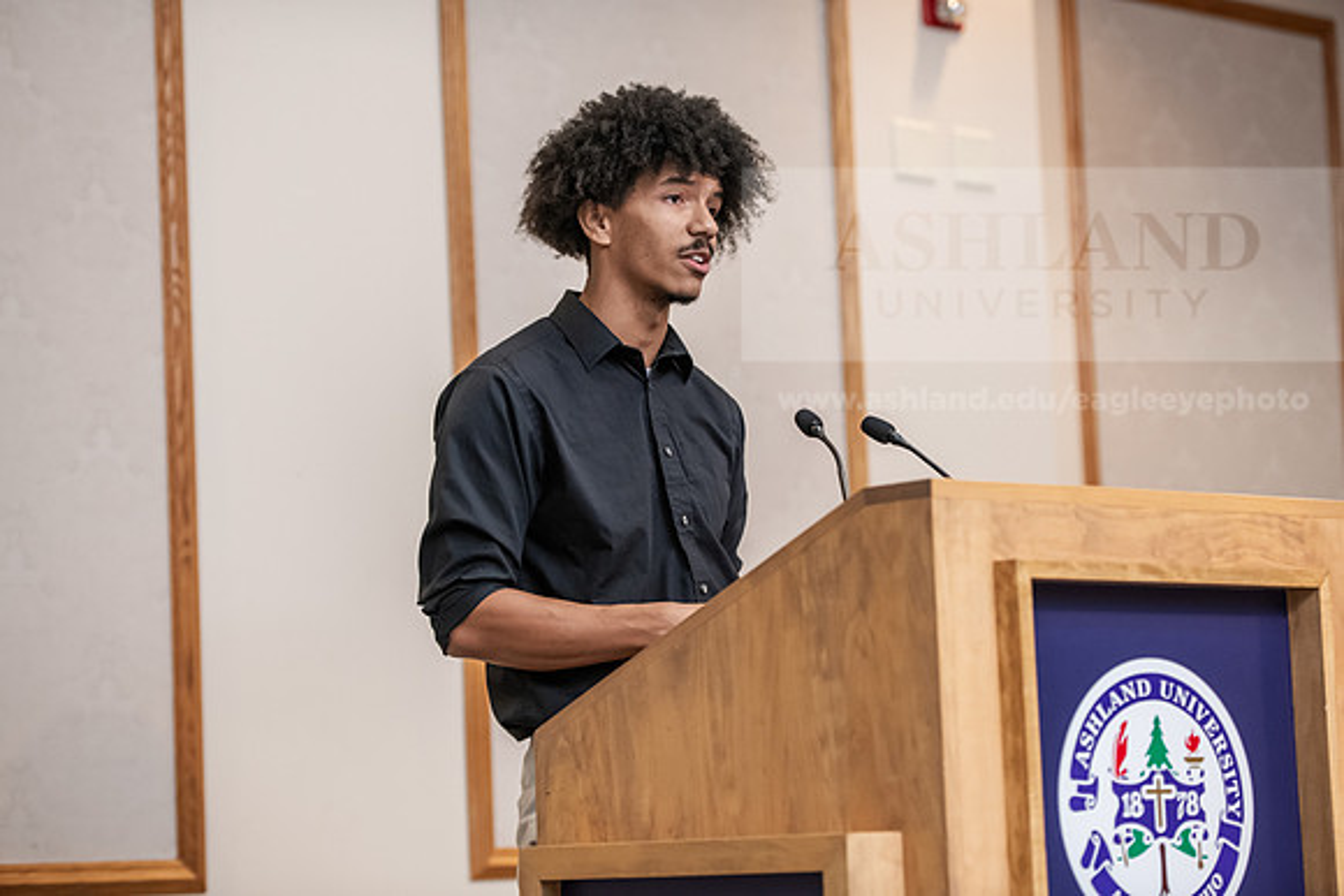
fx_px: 3659
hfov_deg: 20.8
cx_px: 672
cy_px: 448
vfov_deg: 14.0
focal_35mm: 98
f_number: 3.2
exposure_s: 1/200
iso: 2500
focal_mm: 98
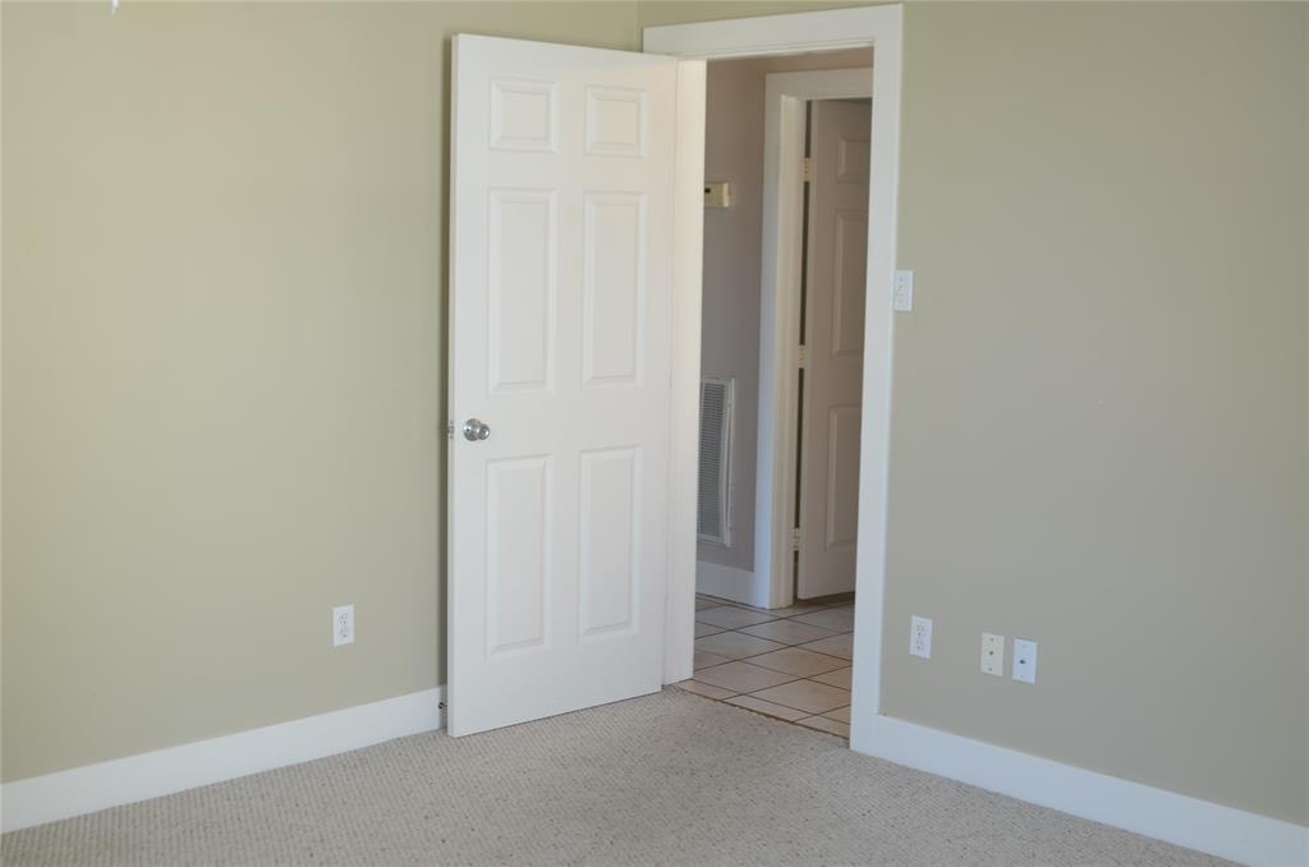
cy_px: 434
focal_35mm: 42
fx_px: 1524
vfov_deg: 31.7
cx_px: 654
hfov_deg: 46.5
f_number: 3.2
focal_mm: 28
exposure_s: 1/30
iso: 320
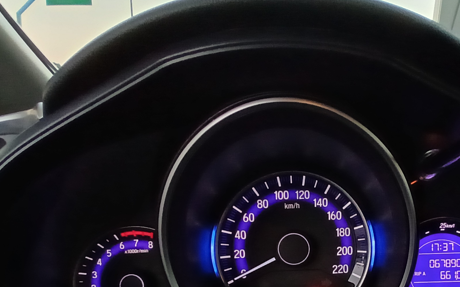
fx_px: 363
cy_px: 253
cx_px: 324
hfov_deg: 62.2
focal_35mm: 29
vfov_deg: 40.2
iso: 640
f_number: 2.2
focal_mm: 1.4
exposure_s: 1/24
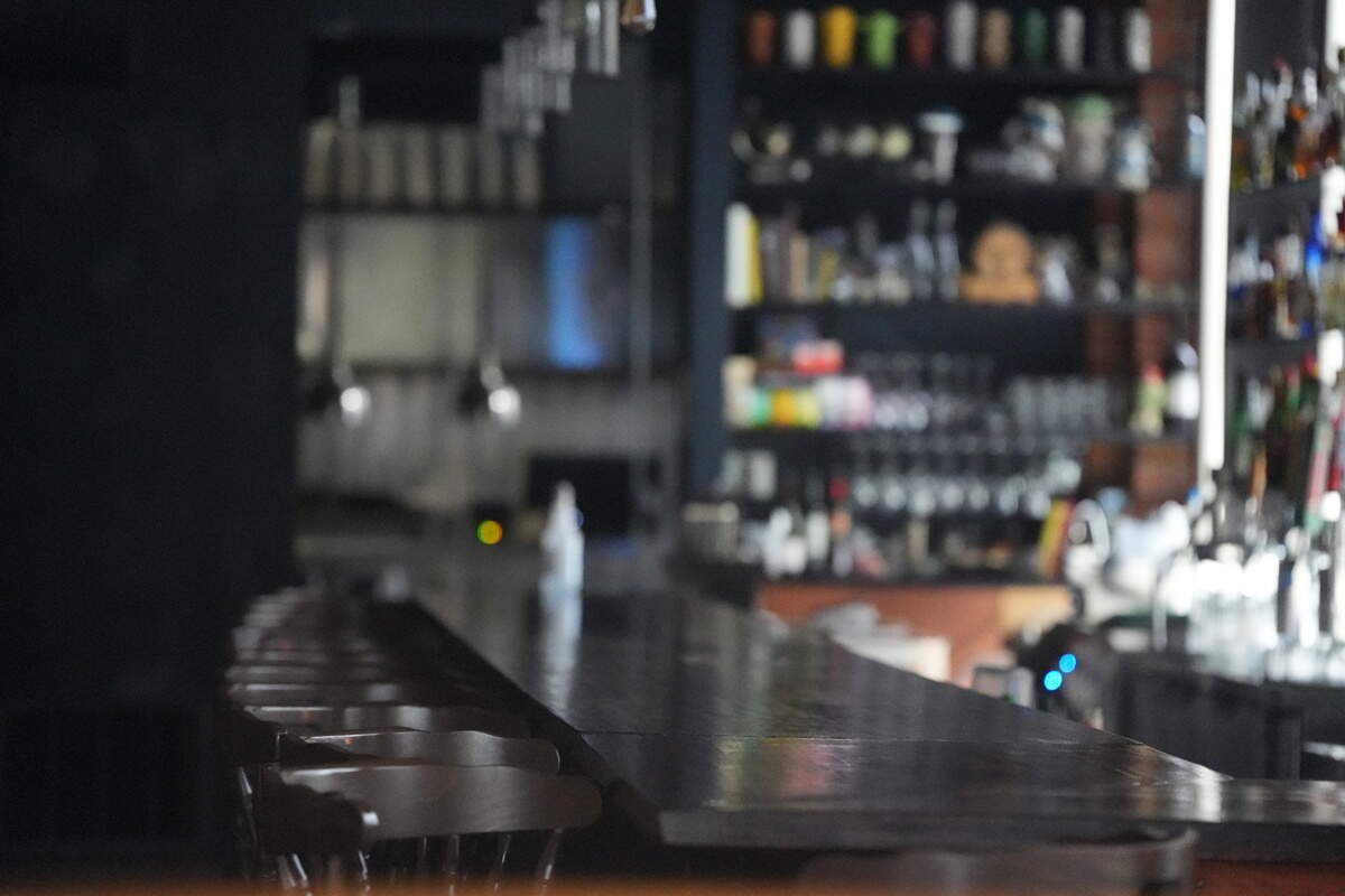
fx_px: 5193
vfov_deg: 9.9
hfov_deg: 14.8
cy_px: 448
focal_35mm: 139
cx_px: 672
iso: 12800
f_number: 2.8
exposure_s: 1/100
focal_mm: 139
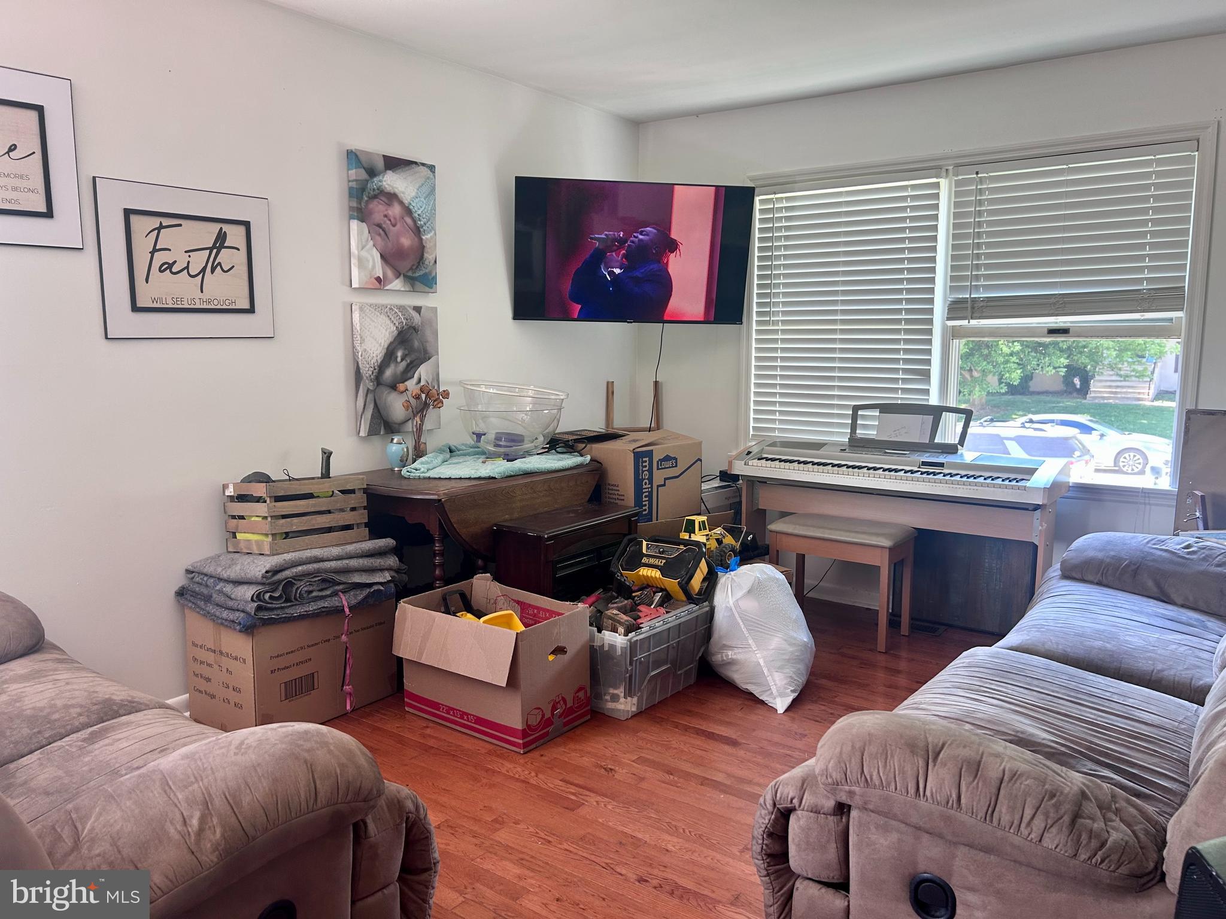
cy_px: 460
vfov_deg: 53.1
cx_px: 613
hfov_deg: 67.3
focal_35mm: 26
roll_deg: +0.3
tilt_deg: -7.4
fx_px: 921
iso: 100
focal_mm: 5.7
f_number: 1.5
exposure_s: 1/90
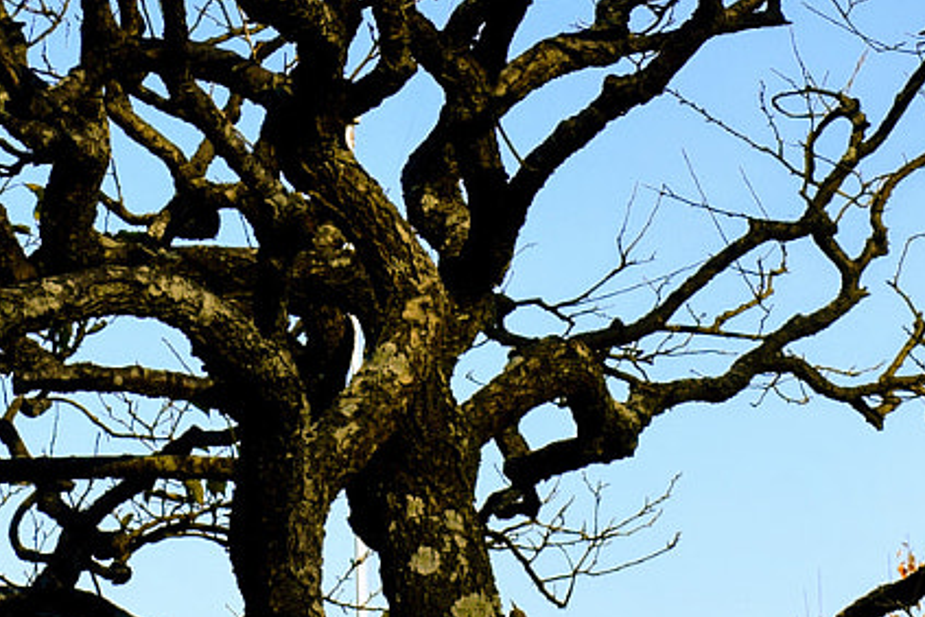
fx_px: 3646
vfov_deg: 9.6
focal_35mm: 142
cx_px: 52
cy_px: -79
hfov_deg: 14.3
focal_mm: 25
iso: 200
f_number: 9
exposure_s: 1/320
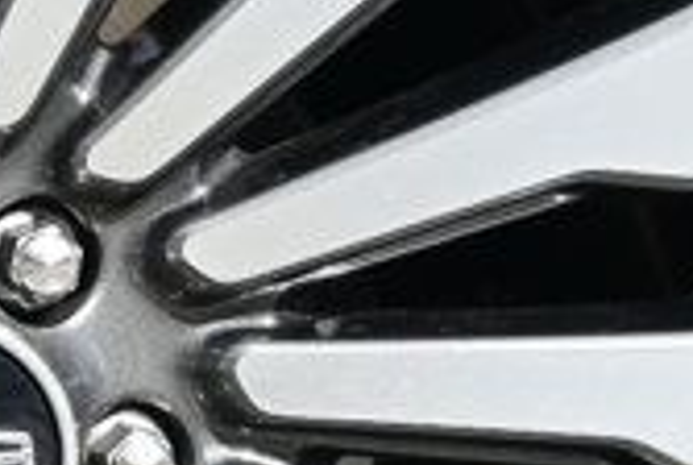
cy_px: 349
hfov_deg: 9.6
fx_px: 4070
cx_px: -191
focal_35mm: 211
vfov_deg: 6.5
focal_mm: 23
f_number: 7.1
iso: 100
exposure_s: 1/200
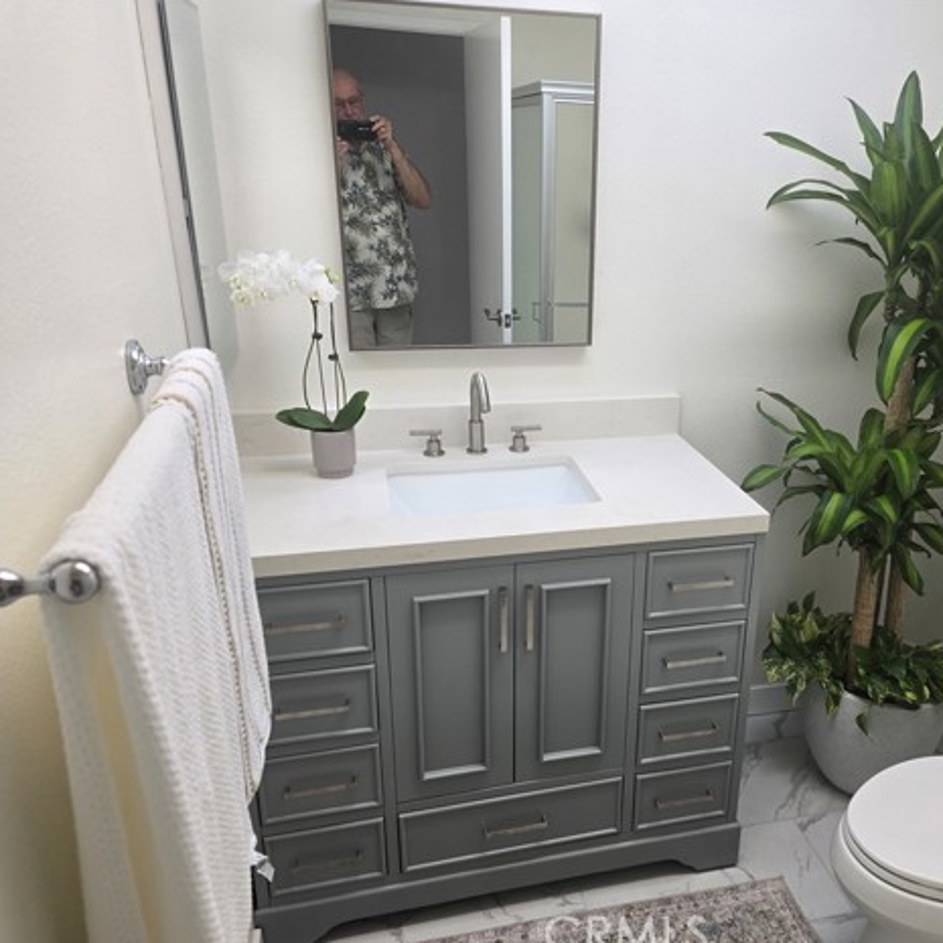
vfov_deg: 57.3
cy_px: 477
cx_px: 592
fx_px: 863
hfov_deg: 56.6
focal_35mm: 28
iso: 50
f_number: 1.7
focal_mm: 6.3
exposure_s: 1/120
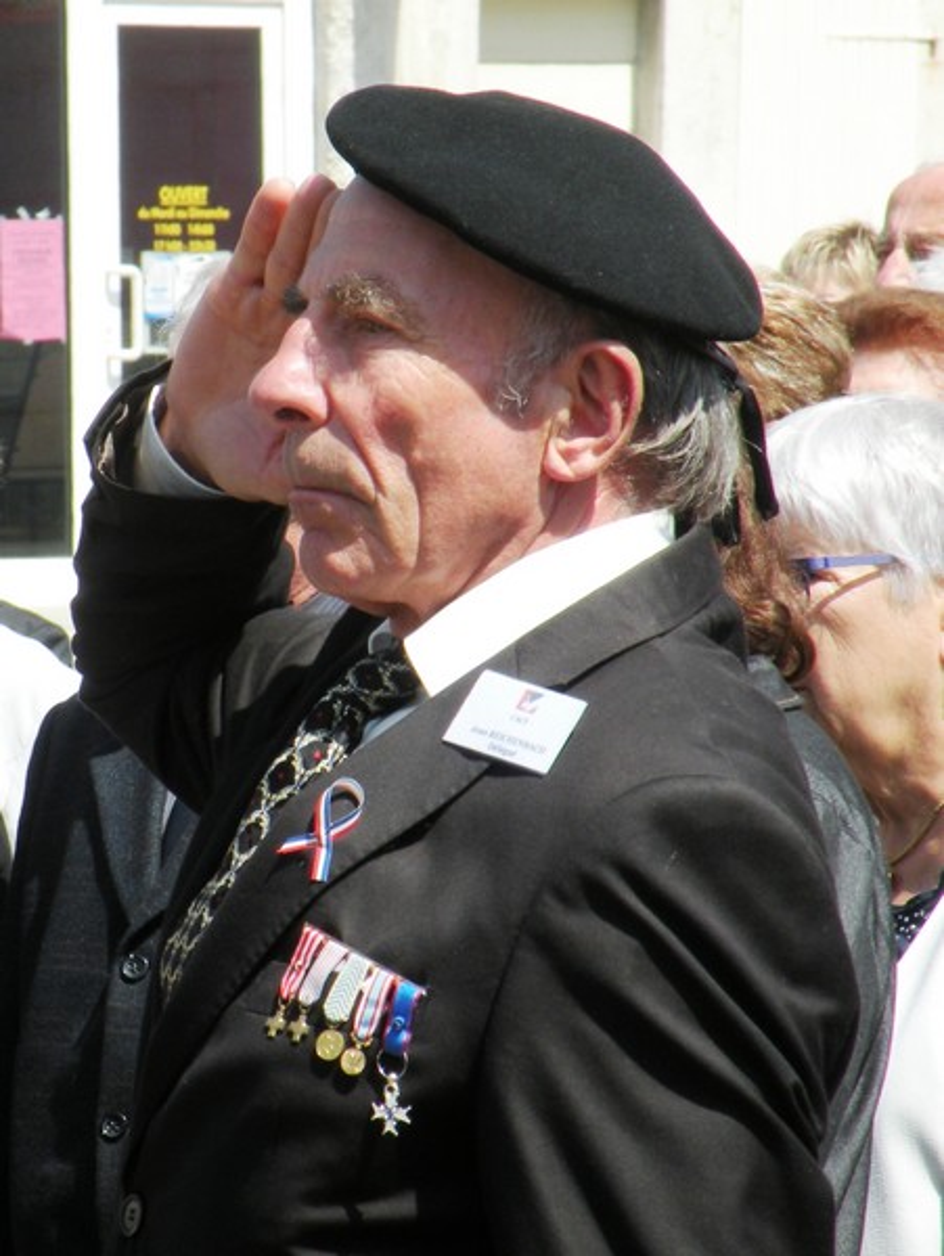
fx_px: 6826
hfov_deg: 7.9
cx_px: 472
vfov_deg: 10.5
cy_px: 628
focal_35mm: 188
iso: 64
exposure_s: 1/225
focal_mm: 33.3
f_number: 7.1
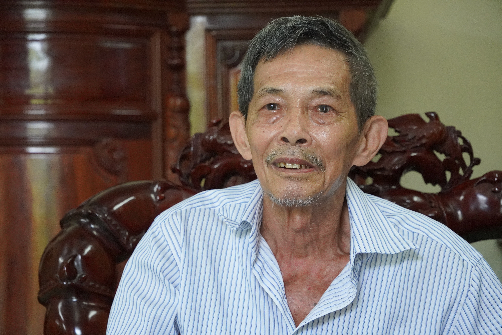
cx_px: 251
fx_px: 1715
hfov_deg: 16.7
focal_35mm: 123
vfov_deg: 11.1
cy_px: 168
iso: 3200
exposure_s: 1/160
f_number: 5
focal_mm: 82
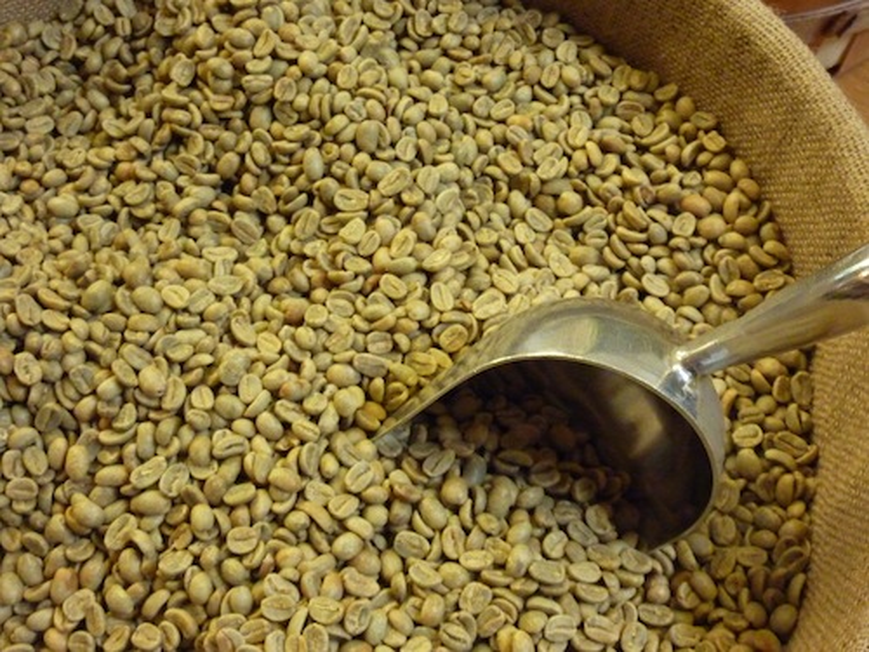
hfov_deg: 39.7
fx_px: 1205
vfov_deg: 30.3
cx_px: 434
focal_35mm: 48
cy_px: 326
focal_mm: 7.9
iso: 800
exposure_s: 1/25
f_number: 3.8
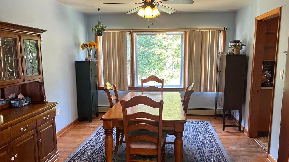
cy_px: 83
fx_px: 222
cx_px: 147
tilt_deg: -8.0
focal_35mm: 29
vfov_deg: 40.2
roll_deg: +0.3
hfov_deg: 66.0
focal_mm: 5.7
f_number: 1.5
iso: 125
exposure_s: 1/120
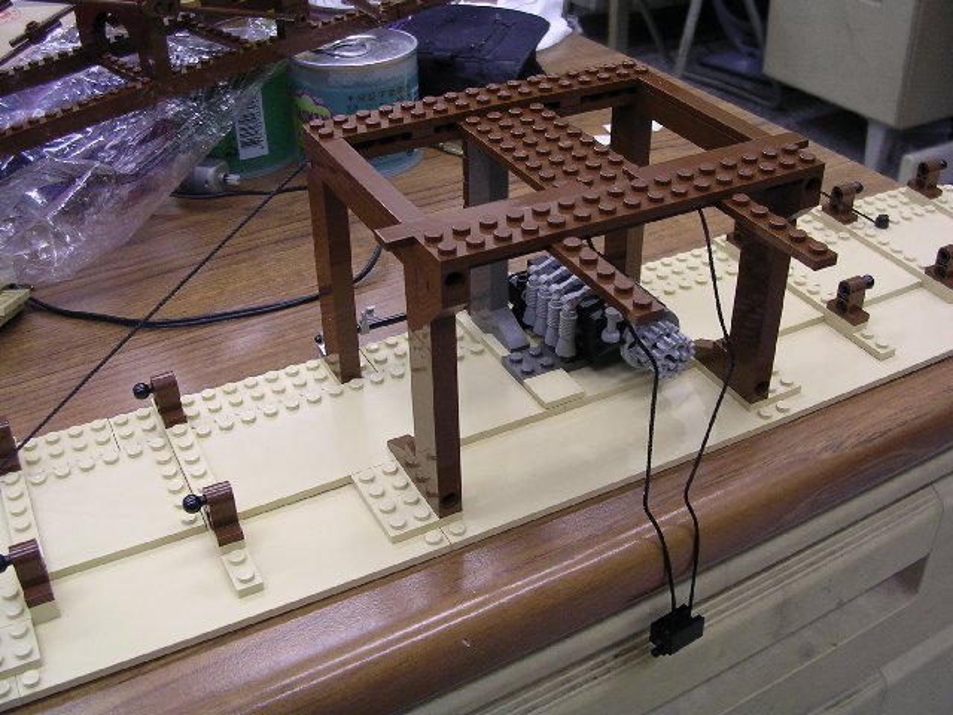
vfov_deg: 37.7
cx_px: 476
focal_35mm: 38
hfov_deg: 49.0
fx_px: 1046
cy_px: 358
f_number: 2.8
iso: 100
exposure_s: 1/18.3
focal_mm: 5.8
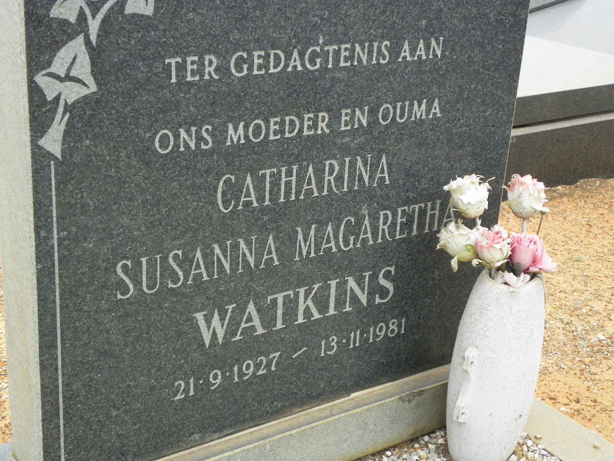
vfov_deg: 26.1
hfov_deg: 34.3
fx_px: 993
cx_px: 307
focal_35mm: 56
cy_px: 230
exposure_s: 1/125
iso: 64
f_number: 3.5
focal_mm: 9.9
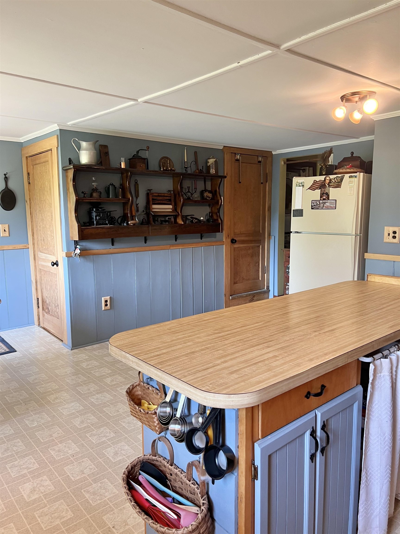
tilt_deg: -7.0
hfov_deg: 53.1
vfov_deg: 67.3
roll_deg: +0.5
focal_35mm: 26
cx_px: 200
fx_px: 401
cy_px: 267
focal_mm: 5.7
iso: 80
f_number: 1.5
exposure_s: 1/60
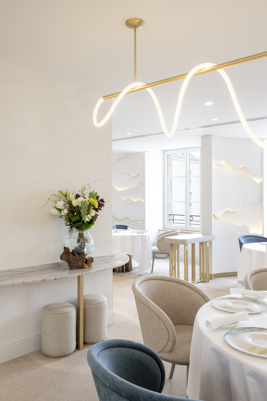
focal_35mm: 30
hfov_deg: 43.0
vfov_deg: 61.1
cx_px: 134
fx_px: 339
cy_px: 200
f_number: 11
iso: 100
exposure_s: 1/1.67
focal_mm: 30.5
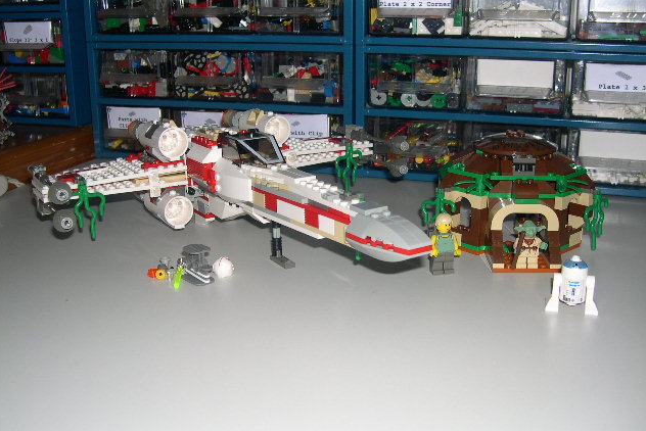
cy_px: 211
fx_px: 718
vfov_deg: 33.4
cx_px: 320
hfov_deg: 48.4
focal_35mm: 40
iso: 100
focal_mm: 8
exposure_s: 1/60
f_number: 2.8
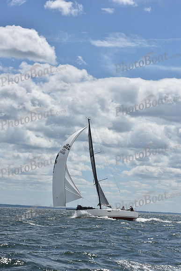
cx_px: 90
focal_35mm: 100
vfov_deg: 20.4
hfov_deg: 13.7
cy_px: 136
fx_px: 754
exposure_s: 1/1600
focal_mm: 100
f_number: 9
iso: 320
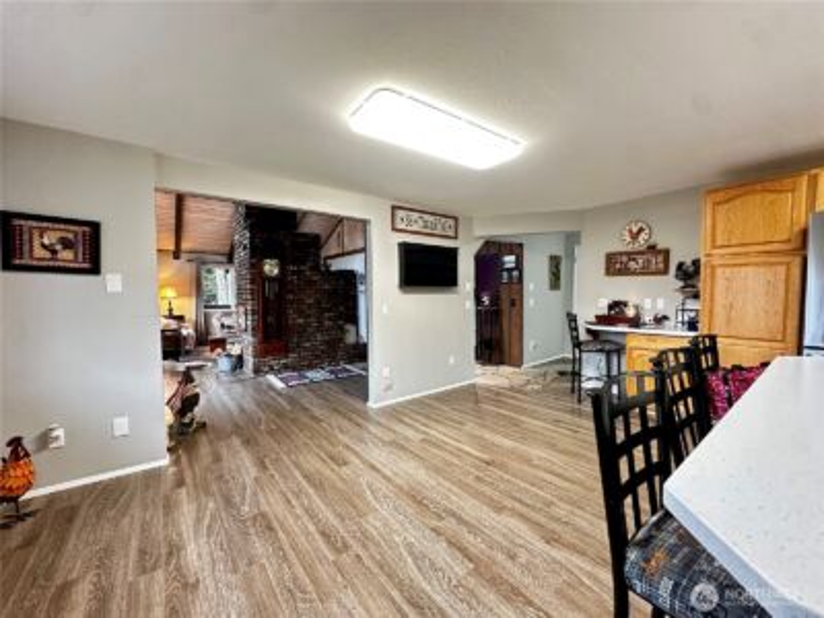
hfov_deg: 102.1
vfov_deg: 85.7
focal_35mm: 14
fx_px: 333
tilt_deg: -3.1
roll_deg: -0.5
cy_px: 309
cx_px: 412
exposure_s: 1/60
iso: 500
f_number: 2.2
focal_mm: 2.22
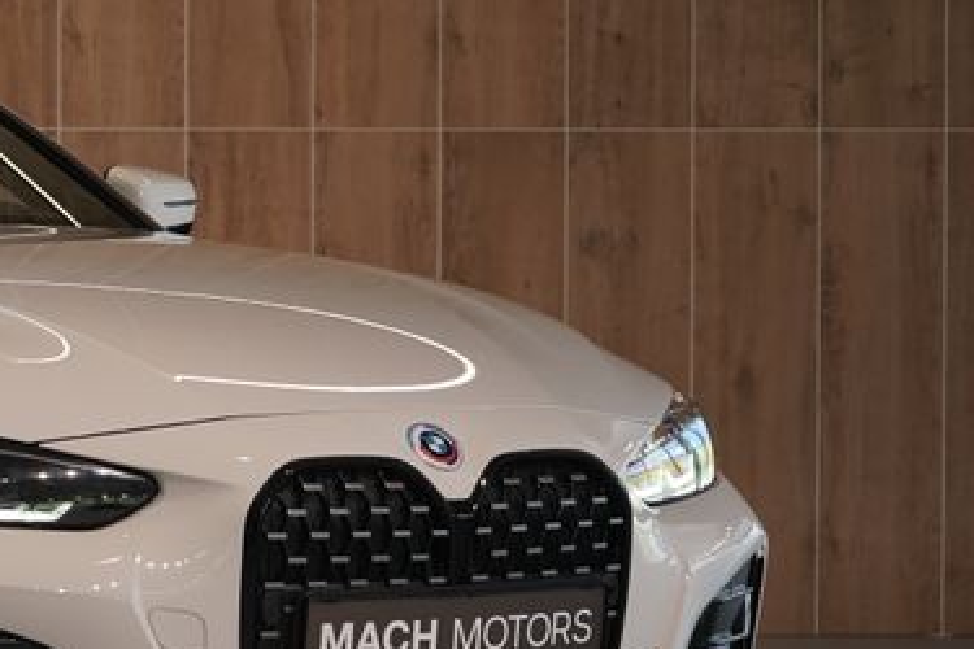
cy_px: 344
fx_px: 4437
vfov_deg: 8.4
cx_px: -273
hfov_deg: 12.2
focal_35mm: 164
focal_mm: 60
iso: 400
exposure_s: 1/60
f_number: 5
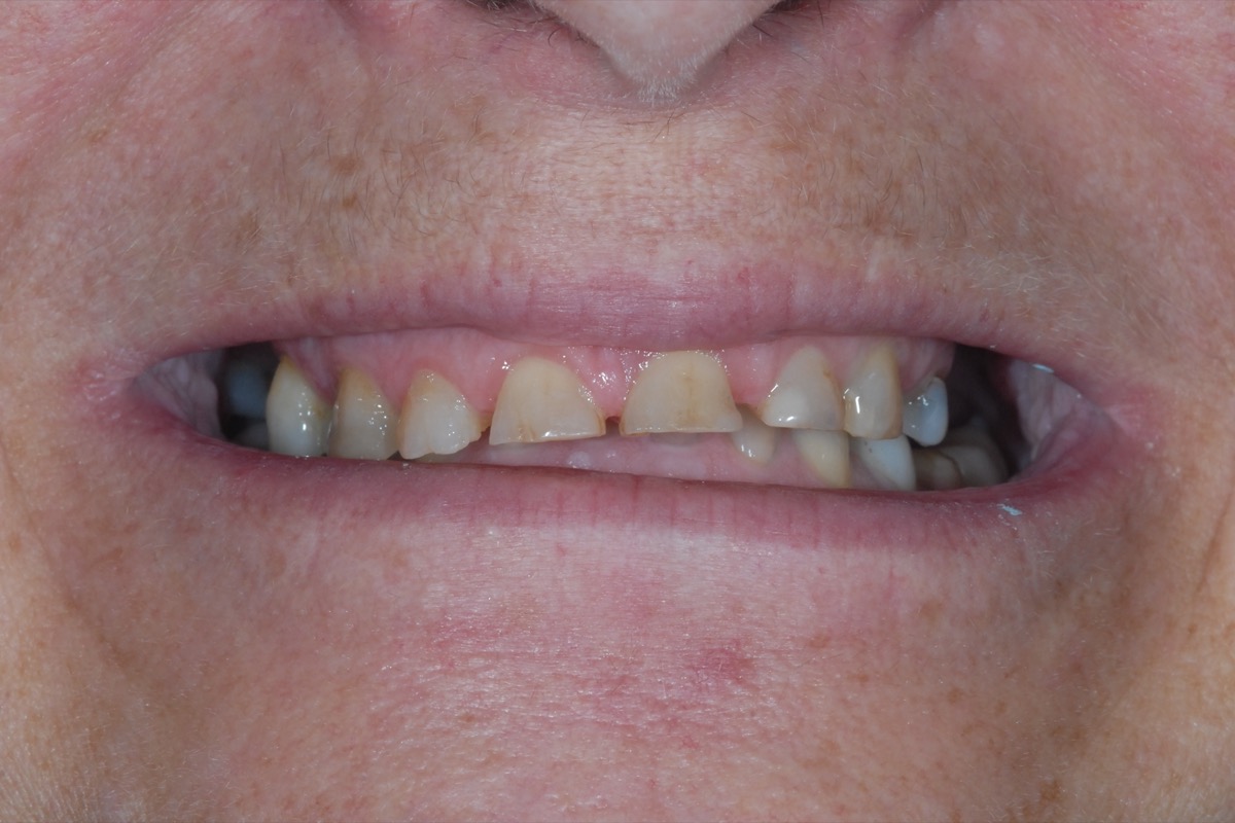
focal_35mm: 158
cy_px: 412
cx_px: 618
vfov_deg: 8.7
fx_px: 5403
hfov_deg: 13.0
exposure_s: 1/60
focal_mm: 105
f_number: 22
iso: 400
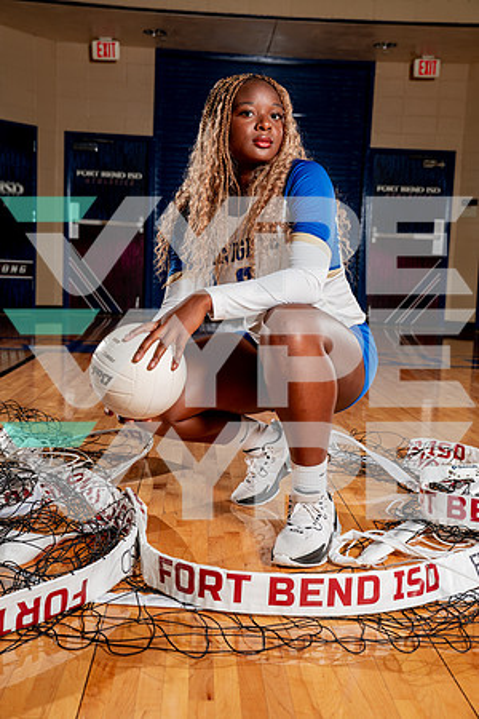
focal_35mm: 44
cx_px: 240
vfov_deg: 44.5
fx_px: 878
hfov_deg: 30.5
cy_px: 360
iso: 200
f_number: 5.6
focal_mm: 44
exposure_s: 1/250
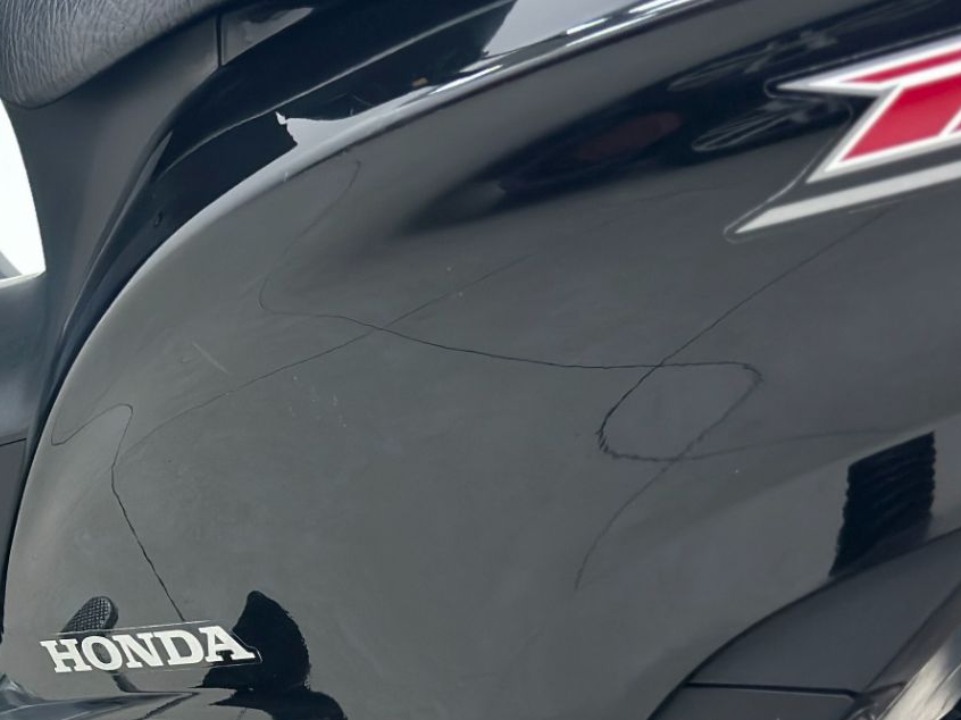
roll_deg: +0.6
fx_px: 3025
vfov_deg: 13.5
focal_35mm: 109
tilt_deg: -14.8
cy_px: 618
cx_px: -126
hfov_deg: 17.4
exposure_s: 1/60
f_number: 1.78
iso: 125
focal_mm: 6.86
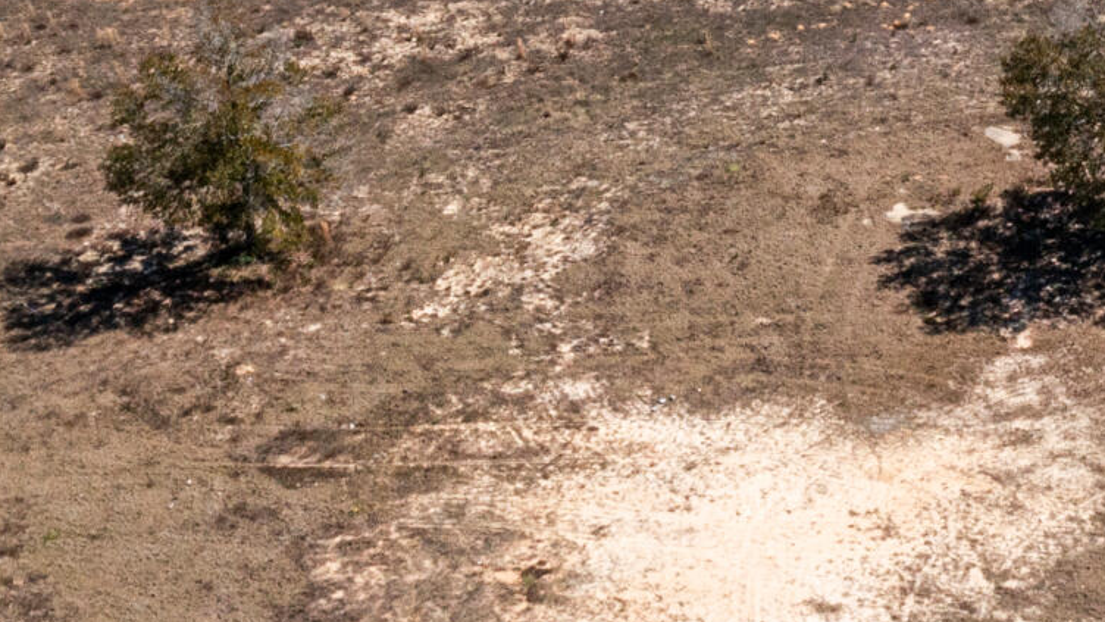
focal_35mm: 117
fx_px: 3428
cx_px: 1106
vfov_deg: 9.7
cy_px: -619
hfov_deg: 17.9
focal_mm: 10.26
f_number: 9
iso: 100
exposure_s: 1/400
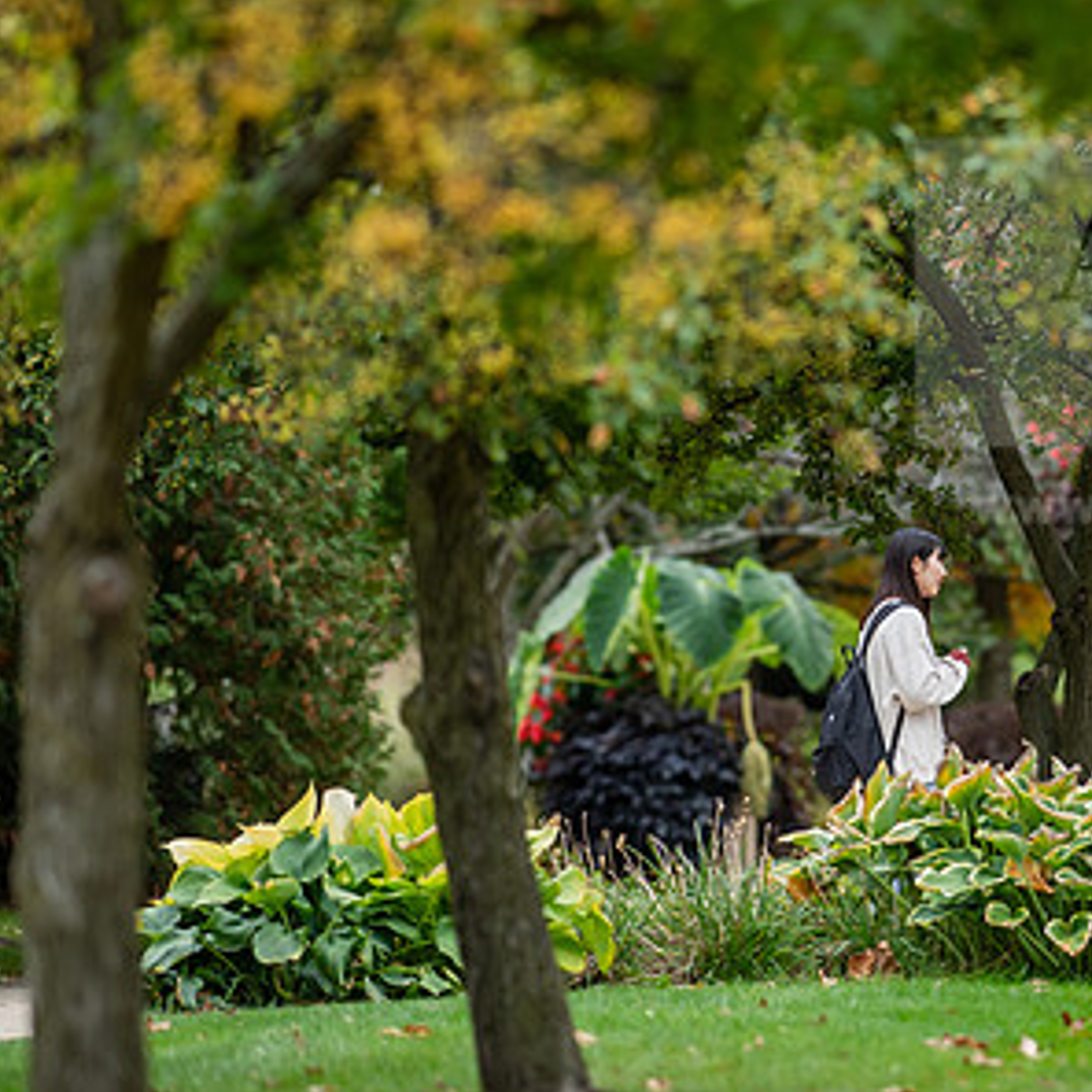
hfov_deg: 3.5
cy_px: 585
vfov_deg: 3.5
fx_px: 17845
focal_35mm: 500
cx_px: 804
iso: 250
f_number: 3.5
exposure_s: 1/500
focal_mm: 300
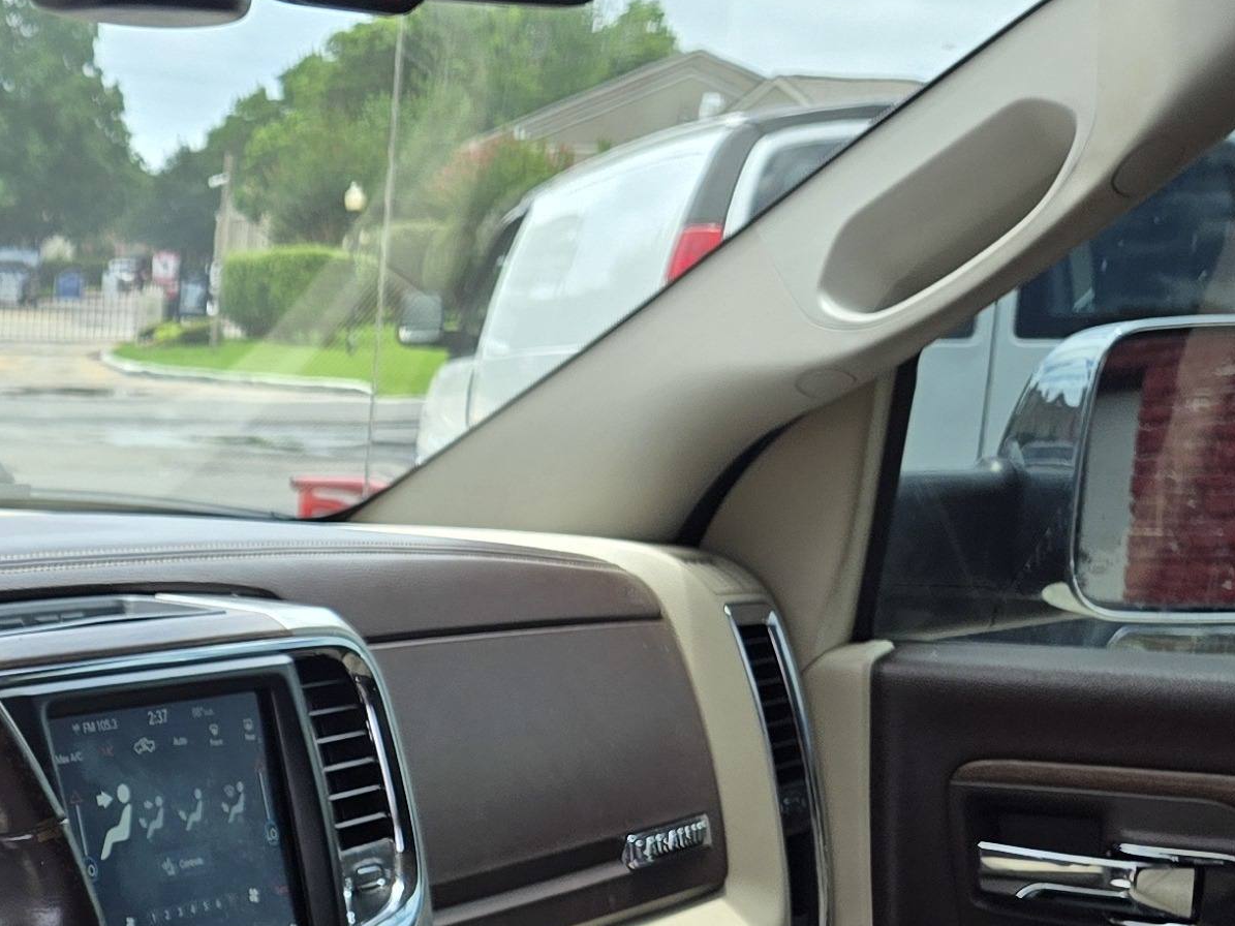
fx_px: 2747
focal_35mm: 77
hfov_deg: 22.6
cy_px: 1095
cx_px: -366
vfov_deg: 18.2
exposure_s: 1/684
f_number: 1.8
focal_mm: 5.4
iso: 25
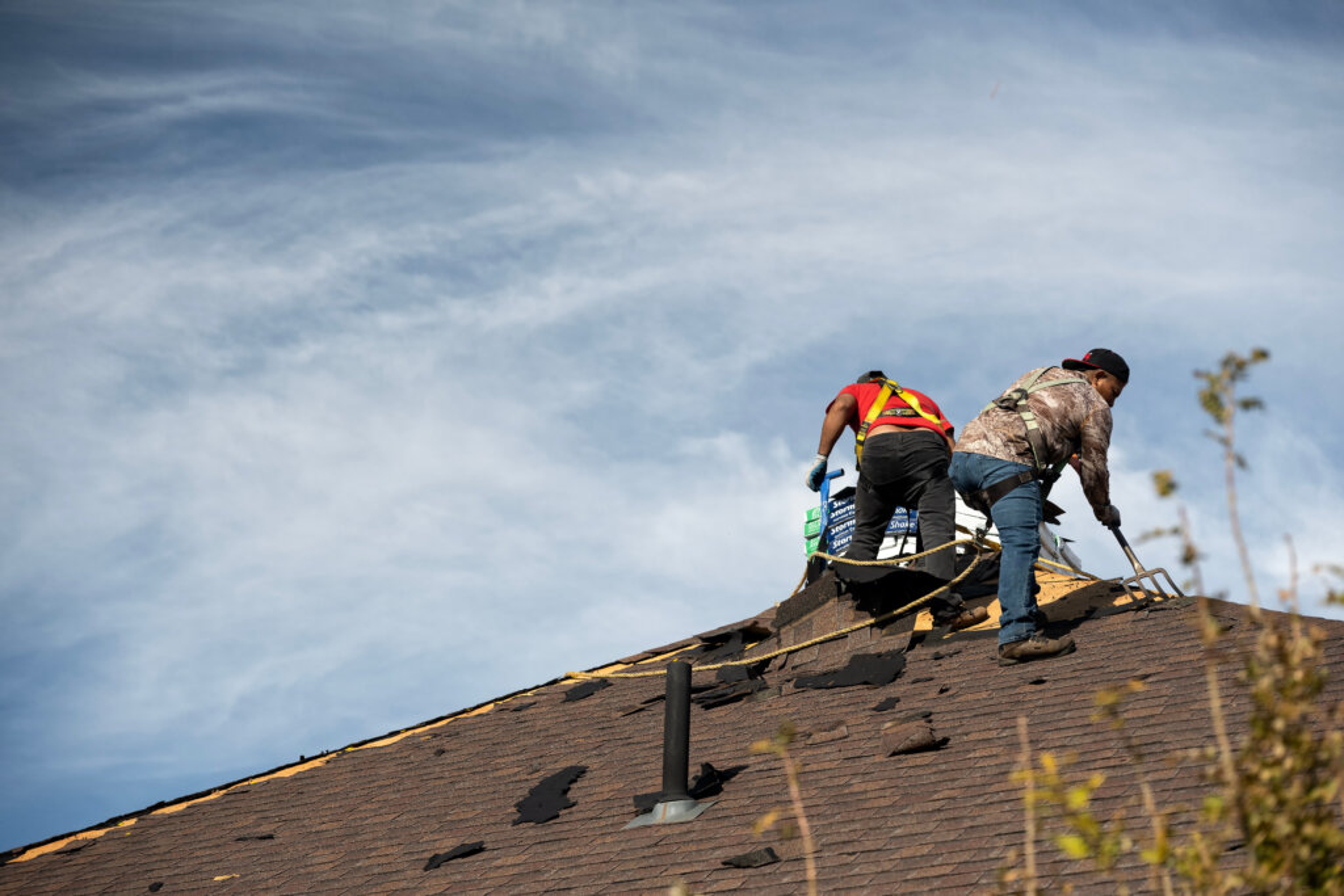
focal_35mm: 73
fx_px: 2726
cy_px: 448
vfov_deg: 18.7
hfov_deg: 27.7
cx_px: 672
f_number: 4
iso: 400
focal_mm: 73
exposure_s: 1/2000
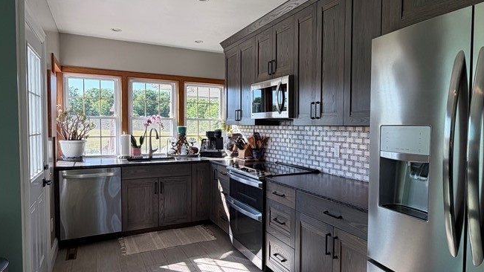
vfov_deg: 47.7
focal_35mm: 24
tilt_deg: -2.7
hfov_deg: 76.2
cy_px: 141
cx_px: 259
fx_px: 308
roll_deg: +0.0
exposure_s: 1/120
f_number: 2.2
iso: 40
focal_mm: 2.22
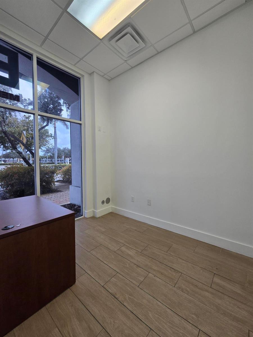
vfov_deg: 106.2
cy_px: 168
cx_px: 126
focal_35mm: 13
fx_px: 127
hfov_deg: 89.9
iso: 64
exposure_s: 1/60
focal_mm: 2.2
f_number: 2.2
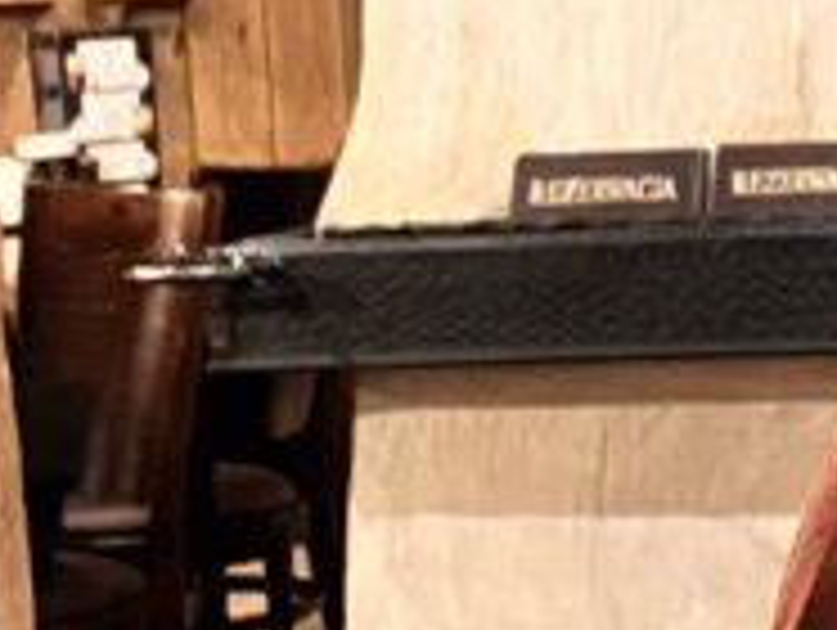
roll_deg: +3.4
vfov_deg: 9.6
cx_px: 1004
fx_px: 3728
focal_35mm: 154
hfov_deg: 12.5
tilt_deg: -3.4
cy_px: 202
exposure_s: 1/17
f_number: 1.8
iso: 1000
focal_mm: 3.99
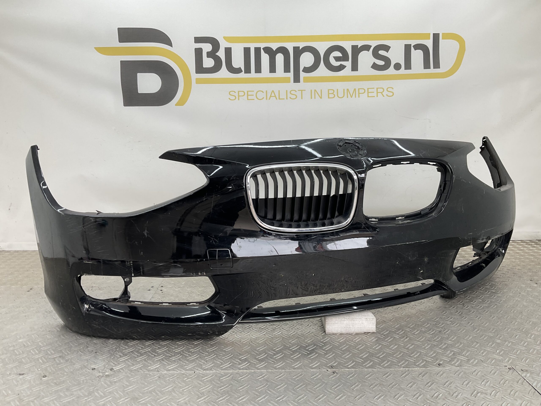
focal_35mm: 29
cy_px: 203
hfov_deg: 61.7
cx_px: 270
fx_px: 453
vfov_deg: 48.2
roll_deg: -1.0
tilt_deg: -9.6
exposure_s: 1/120
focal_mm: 3
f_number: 1.8
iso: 20
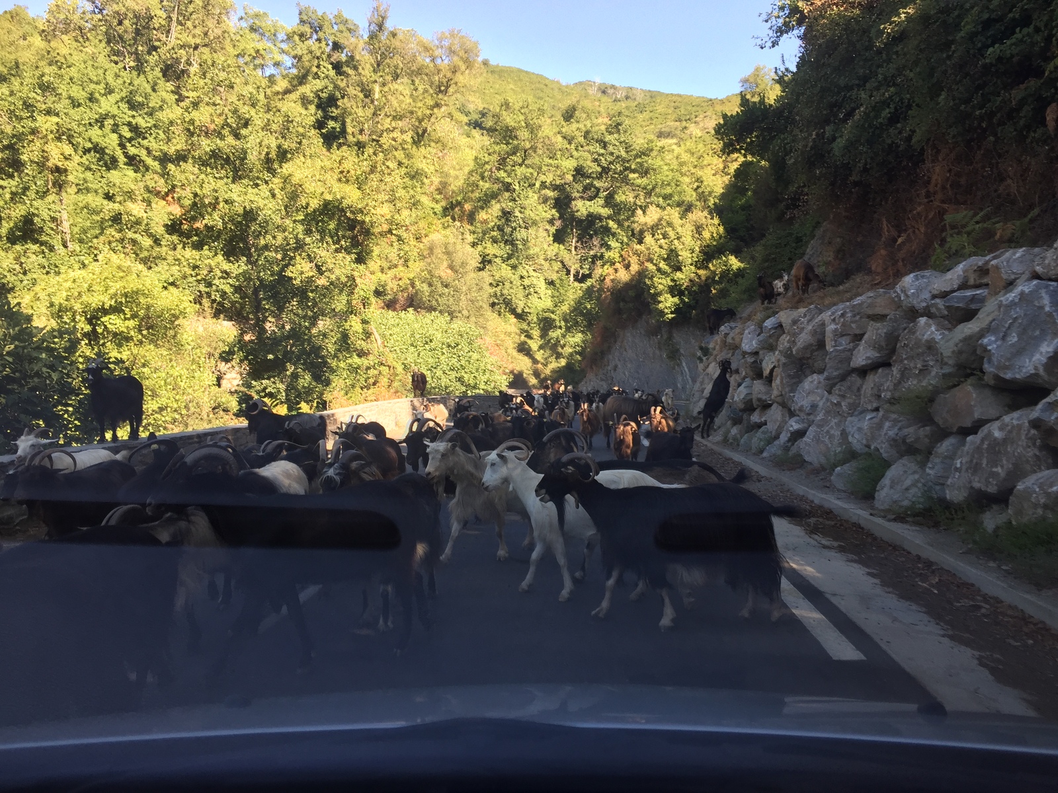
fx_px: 886
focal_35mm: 29
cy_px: 396
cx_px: 529
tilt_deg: -3.2
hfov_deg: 61.7
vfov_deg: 48.2
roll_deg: -0.8
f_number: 2.2
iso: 32
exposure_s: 1/151
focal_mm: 4.15
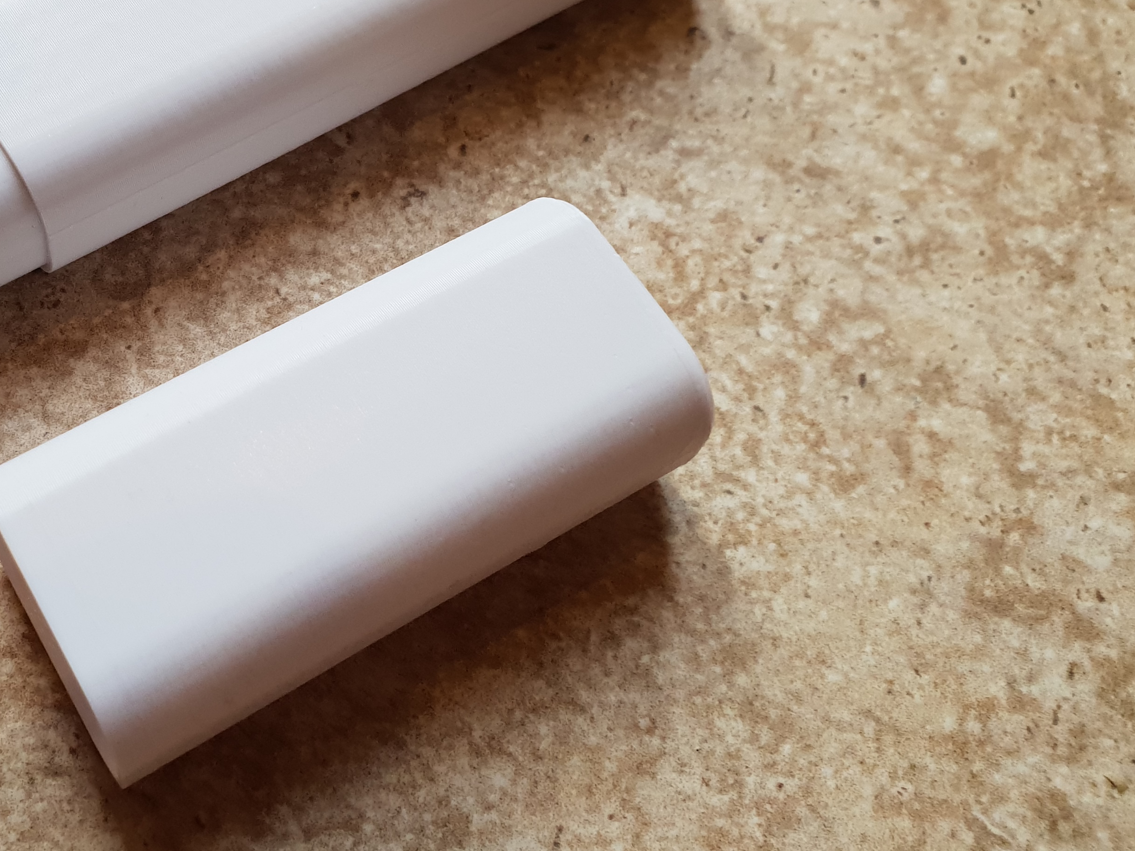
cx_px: 231
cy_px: 297
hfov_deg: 42.0
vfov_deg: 33.3
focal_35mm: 43
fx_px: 1410
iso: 160
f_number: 2.4
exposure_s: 1/50
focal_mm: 4.3
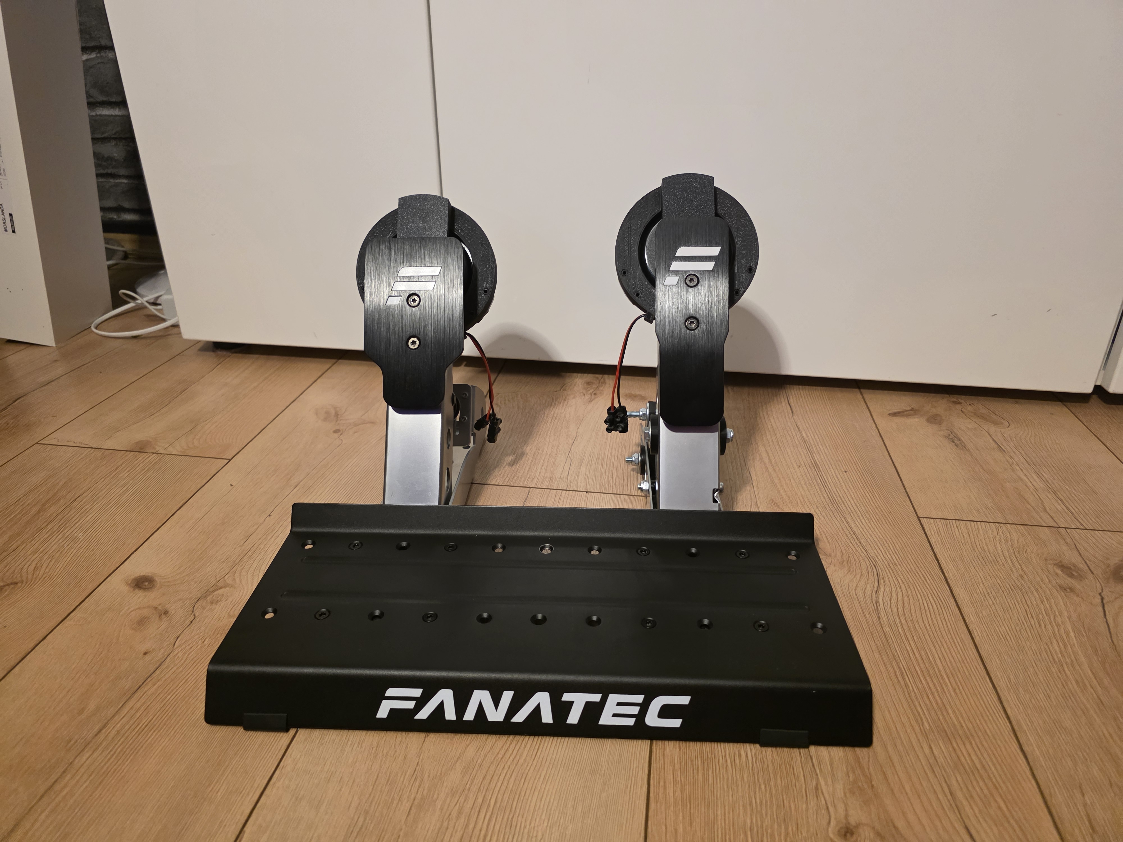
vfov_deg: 58.9
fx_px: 746
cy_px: 421
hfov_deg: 73.9
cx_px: 562
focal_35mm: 23
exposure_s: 1/100
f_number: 1.7
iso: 1000
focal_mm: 6.3
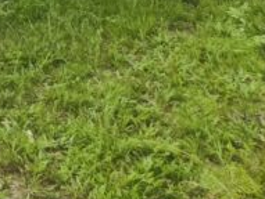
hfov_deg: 12.9
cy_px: -315
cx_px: -333
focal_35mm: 123
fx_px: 943
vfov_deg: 10.1
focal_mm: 4
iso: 125
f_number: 3
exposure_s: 1/400
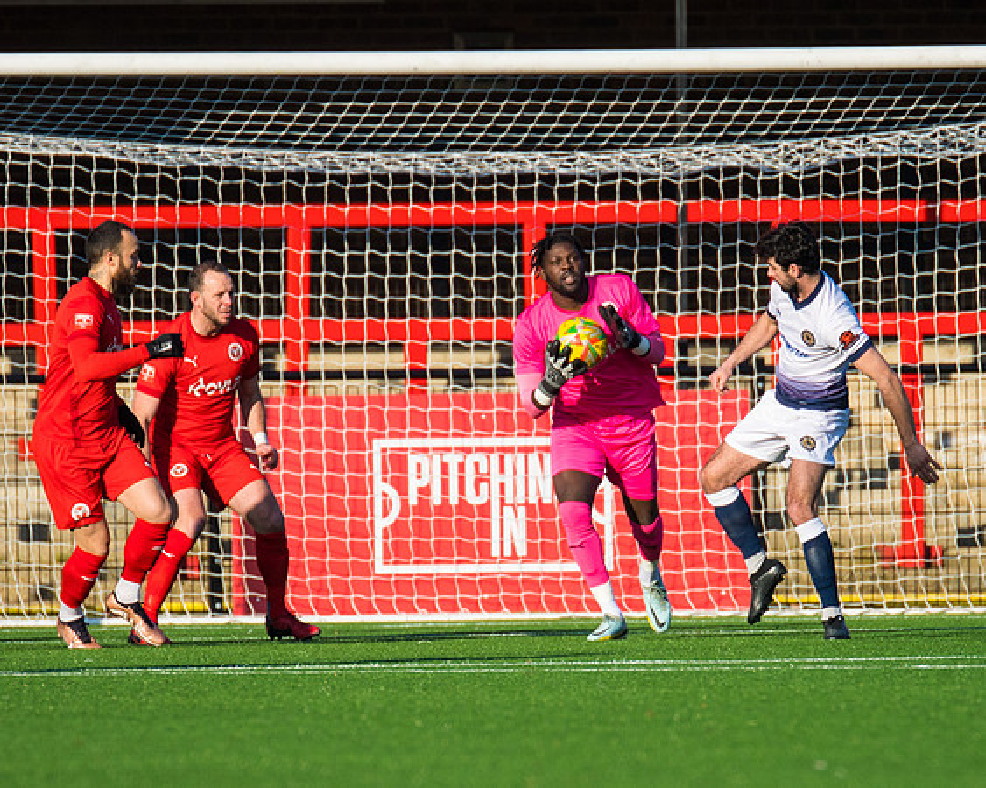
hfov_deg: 2.4
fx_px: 23630
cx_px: 568
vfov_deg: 1.9
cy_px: 484
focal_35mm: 810
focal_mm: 380
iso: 400
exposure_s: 1/3200
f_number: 4
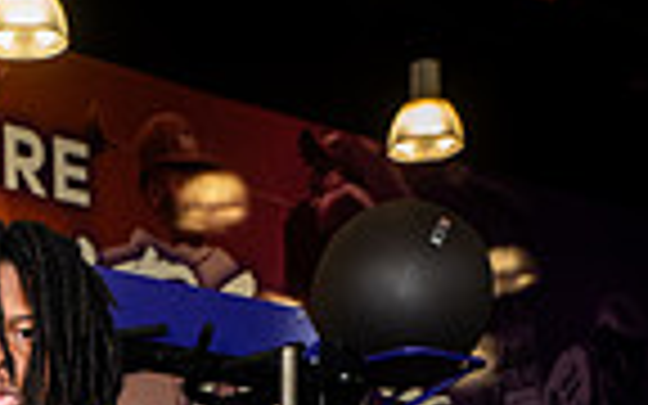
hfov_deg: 15.3
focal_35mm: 134
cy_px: 1004
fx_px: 2366
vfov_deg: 8.8
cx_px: 0
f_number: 7.1
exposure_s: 1/250
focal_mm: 42
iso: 800
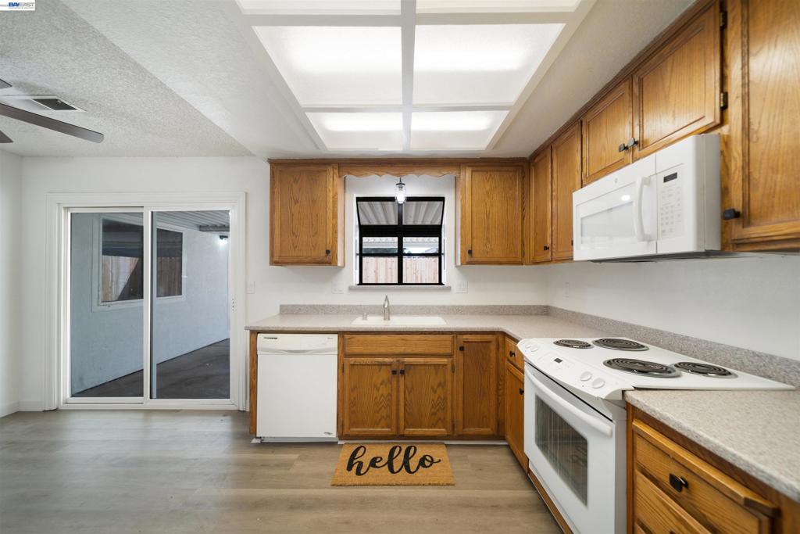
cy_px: 267
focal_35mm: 13
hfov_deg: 108.3
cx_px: 400
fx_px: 289
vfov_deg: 85.4
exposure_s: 1/2
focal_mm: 13
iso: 100
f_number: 4.5
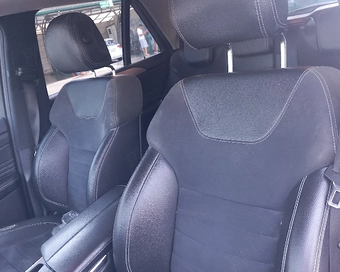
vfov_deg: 47.1
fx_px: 312
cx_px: 194
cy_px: 135
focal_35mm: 31
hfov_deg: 57.0
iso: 160
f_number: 1.8
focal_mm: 4
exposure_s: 1/50.3
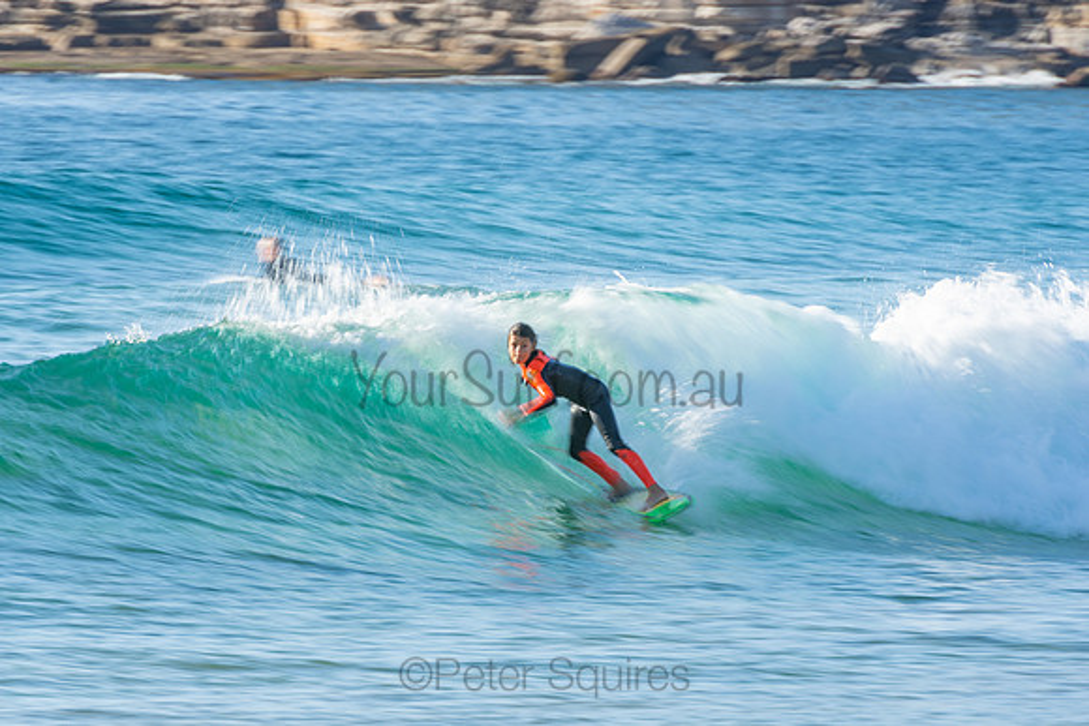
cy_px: 363
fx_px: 18153
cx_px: 544
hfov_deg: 3.4
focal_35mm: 600
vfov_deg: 2.3
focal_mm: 400
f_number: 18
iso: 100
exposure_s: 1/30
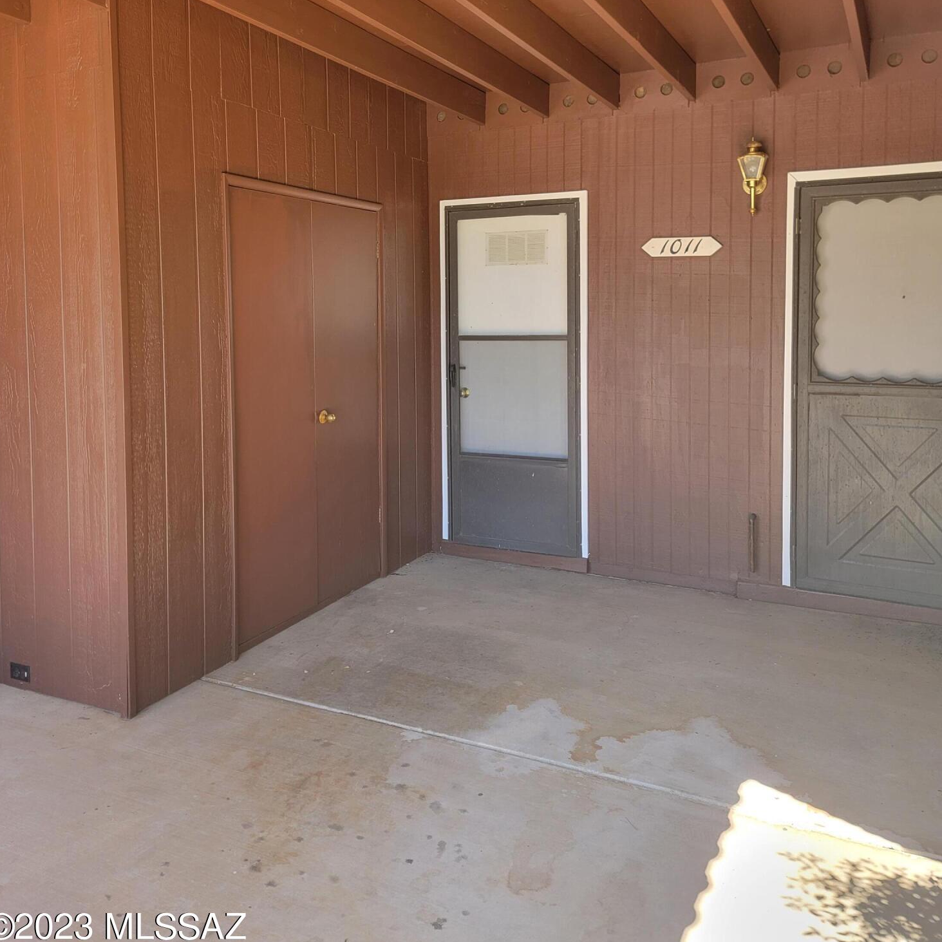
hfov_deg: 55.6
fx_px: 893
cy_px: 342
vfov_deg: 54.9
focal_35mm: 29
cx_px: 467
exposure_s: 1/120
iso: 50
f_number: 1.8
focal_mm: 6.7
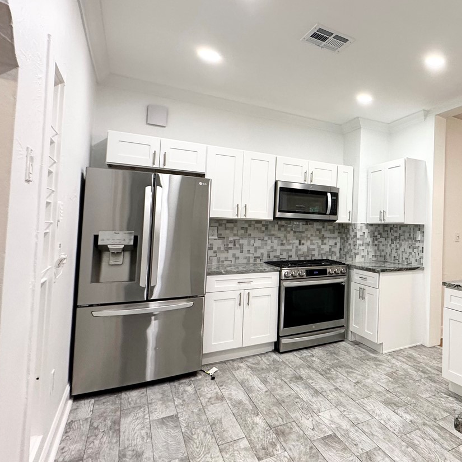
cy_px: 217
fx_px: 362
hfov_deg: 54.5
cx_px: 435
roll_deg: -1.3
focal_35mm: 24
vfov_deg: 65.0
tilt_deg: +2.5
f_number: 2.2
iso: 200
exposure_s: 1/120
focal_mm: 2.22
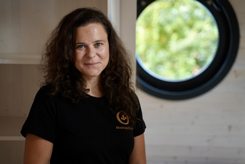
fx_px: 490
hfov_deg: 28.1
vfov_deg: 19.0
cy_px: 82
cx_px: 122
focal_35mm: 72
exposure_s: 1/320
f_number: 2.8
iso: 1250
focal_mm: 72
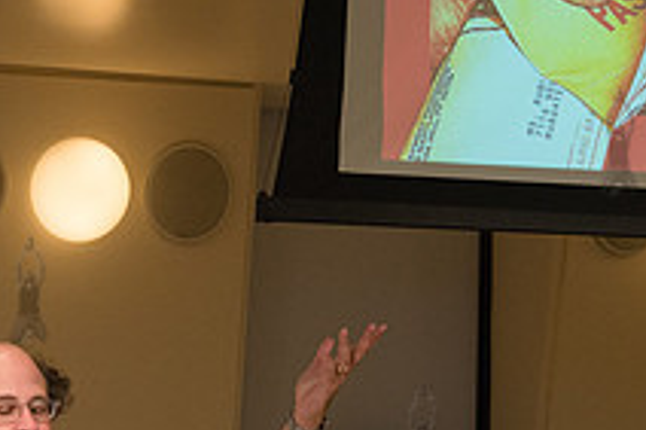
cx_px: 27
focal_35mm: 104
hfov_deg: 19.2
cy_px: 584
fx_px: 1865
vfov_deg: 12.7
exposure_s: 1/320
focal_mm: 38
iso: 2500
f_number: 4
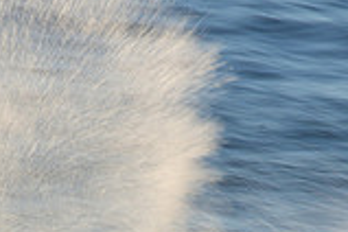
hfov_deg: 0.8
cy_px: 353
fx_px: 26494
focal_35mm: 2741
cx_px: 39
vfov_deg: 0.5
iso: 100
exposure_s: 1/25
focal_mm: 500
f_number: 20
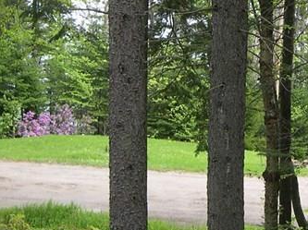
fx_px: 1040
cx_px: 250
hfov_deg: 16.7
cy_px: 0
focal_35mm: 117
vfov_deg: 12.5
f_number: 2.8
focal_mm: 8
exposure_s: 1/101
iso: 100
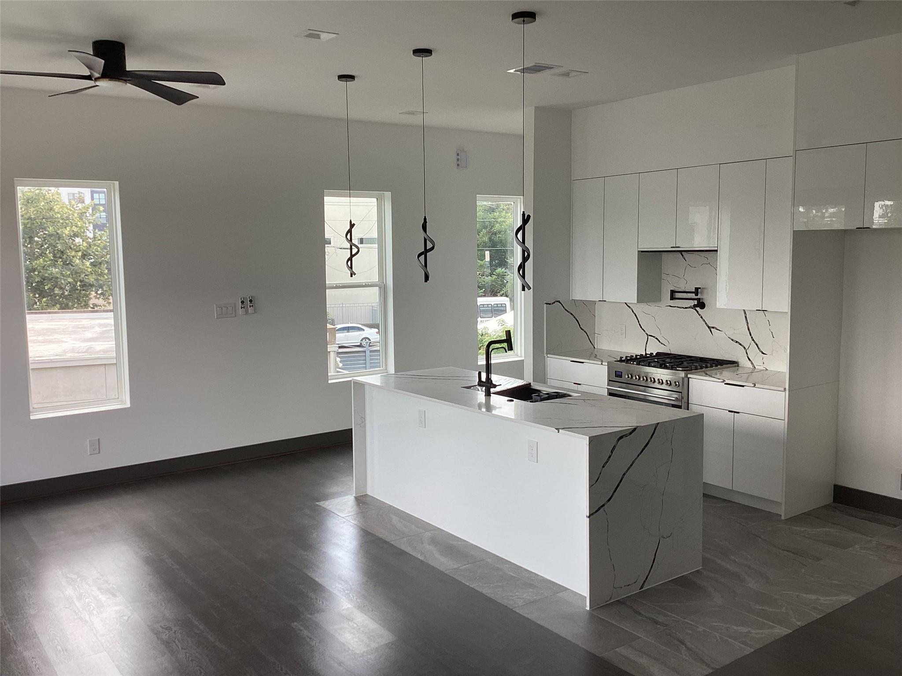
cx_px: 451
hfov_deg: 58.4
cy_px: 338
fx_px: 808
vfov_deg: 45.4
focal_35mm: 31
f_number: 2.4
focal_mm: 3.3
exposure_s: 1/100
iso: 32
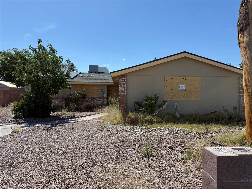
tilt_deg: +0.4
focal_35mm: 24
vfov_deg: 56.8
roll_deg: -0.3
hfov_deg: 71.6
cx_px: 126
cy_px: 94
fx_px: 175
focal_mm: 6.76
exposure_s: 1/5319
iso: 80
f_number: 1.78
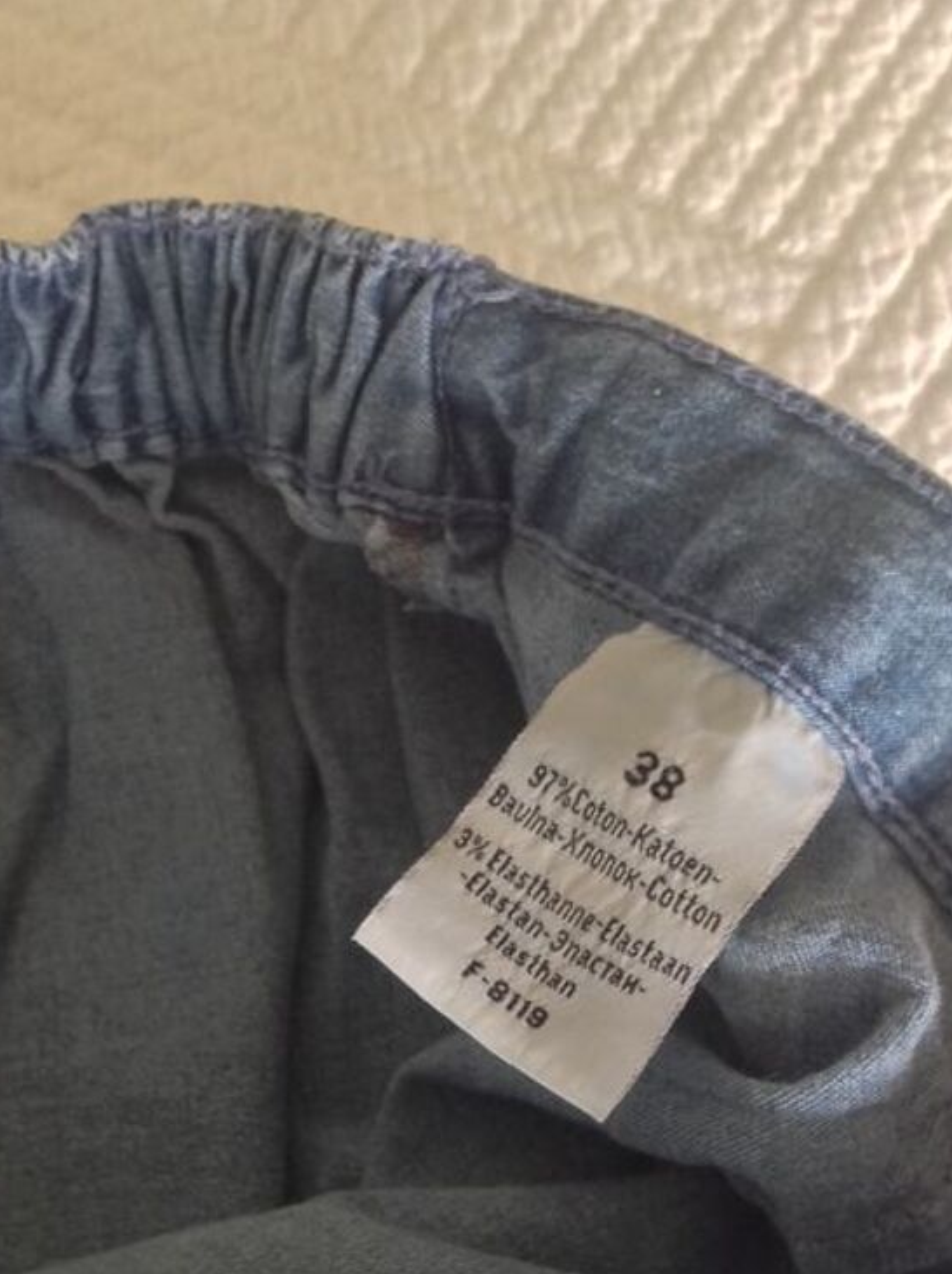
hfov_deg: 22.8
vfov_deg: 29.4
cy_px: 1078
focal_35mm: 64
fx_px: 2352
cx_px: 322
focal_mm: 4.28
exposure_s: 1/15
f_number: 2.4
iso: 125
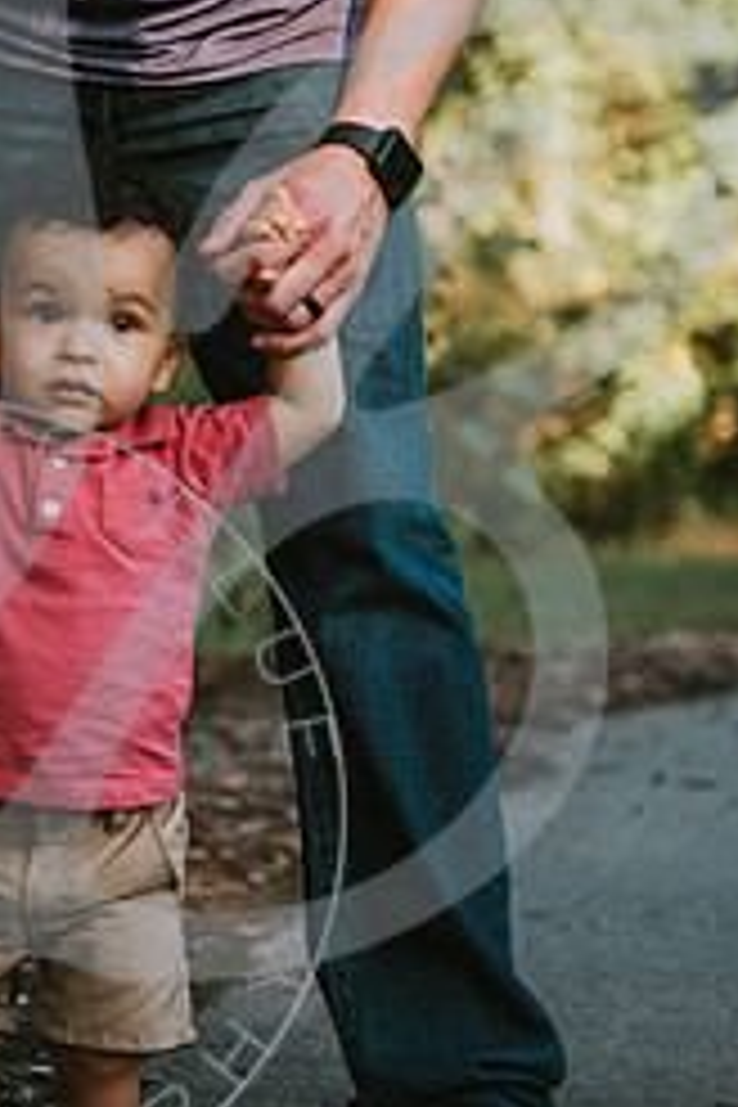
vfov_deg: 16.0
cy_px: 472
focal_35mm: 128
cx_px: 130
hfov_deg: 10.7
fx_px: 3936
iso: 100
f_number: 2.8
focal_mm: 70
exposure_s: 1/320
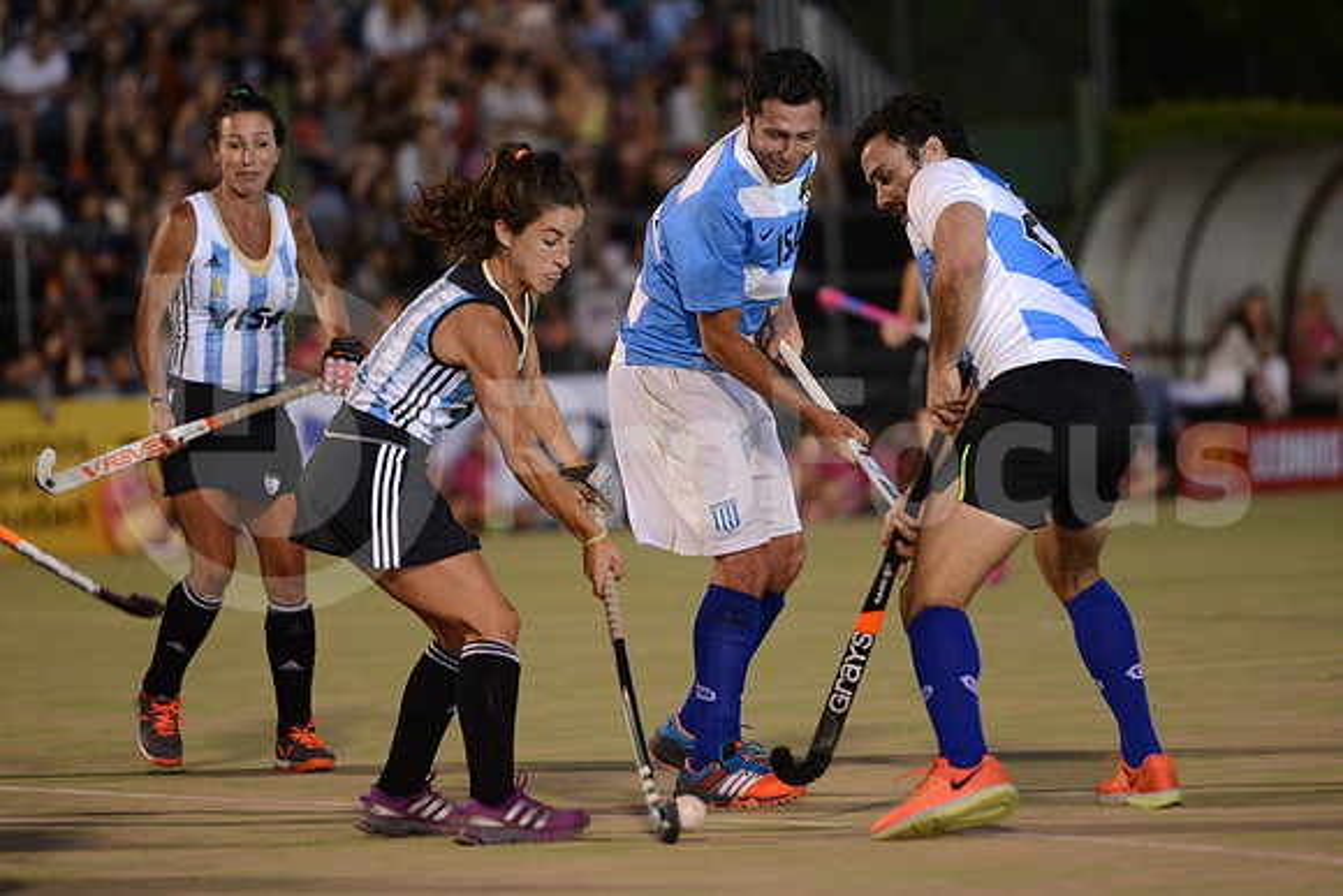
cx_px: 672
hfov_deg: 10.5
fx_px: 7276
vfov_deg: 7.0
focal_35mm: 195
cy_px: 448
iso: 2500
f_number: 2.8
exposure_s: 1/500
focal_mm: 195
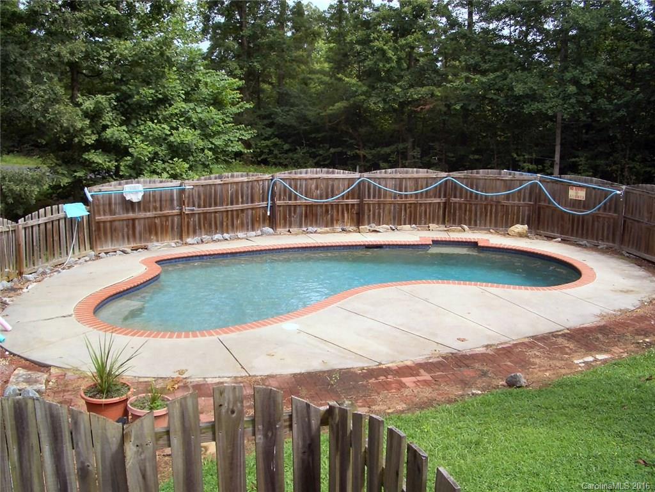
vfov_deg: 40.7
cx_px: 328
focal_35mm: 35
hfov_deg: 52.6
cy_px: 246
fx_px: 662
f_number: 4.3
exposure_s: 1/320
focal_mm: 5.8
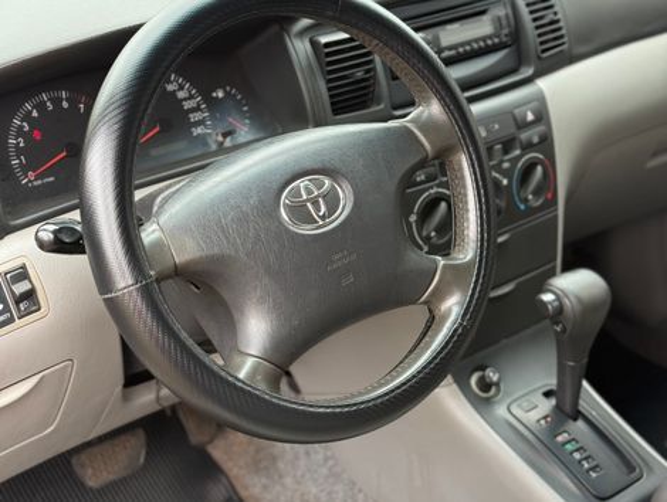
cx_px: 334
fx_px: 926
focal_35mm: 48
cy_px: 251
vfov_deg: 30.3
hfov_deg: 39.6
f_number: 1.78
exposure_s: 1/242
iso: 160
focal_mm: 6.76
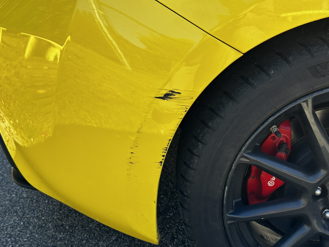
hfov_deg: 39.7
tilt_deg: -24.9
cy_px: 124
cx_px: 164
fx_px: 456
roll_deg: +3.6
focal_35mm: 48
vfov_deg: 30.3
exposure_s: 1/619
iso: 64
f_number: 1.78
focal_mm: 6.86
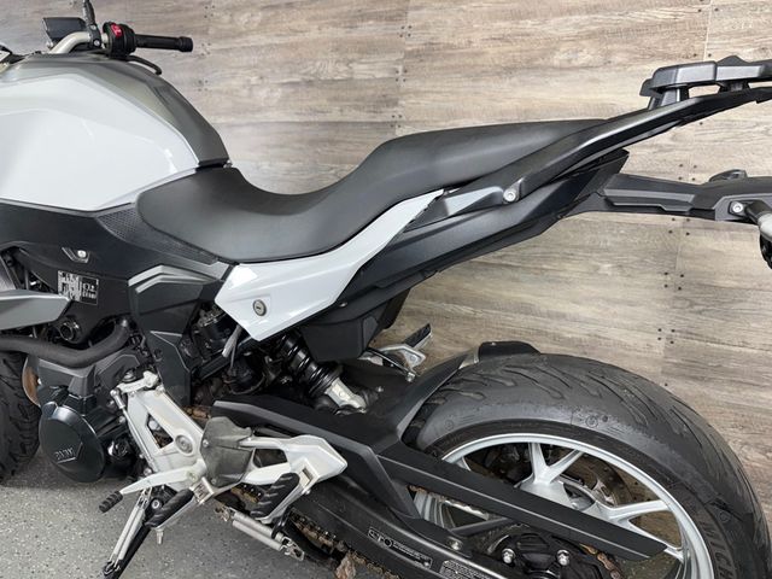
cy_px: 290
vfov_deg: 56.8
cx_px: 386
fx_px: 535
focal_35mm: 24
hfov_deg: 71.6
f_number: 1.78
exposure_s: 1/26
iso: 50
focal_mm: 6.76
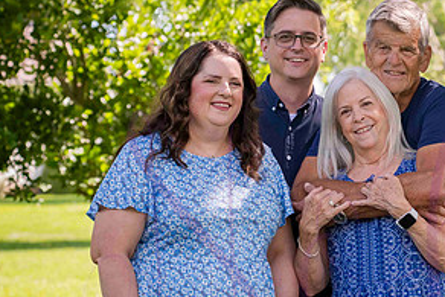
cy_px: 132
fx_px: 2115
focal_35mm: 171
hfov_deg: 11.9
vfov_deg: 8.0
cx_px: 384
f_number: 5
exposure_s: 1/320
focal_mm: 86
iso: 400
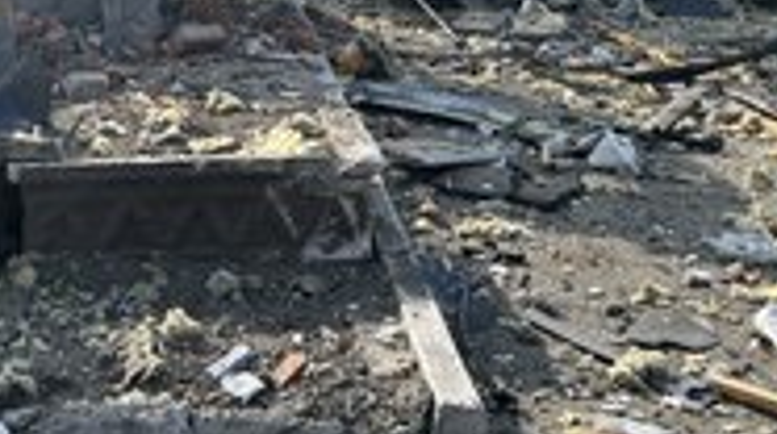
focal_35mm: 61
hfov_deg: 34.3
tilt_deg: -2.8
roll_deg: -1.0
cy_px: -92
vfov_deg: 18.6
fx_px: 1255
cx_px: 334
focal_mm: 5.7
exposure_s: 1/3165
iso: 50
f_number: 1.5
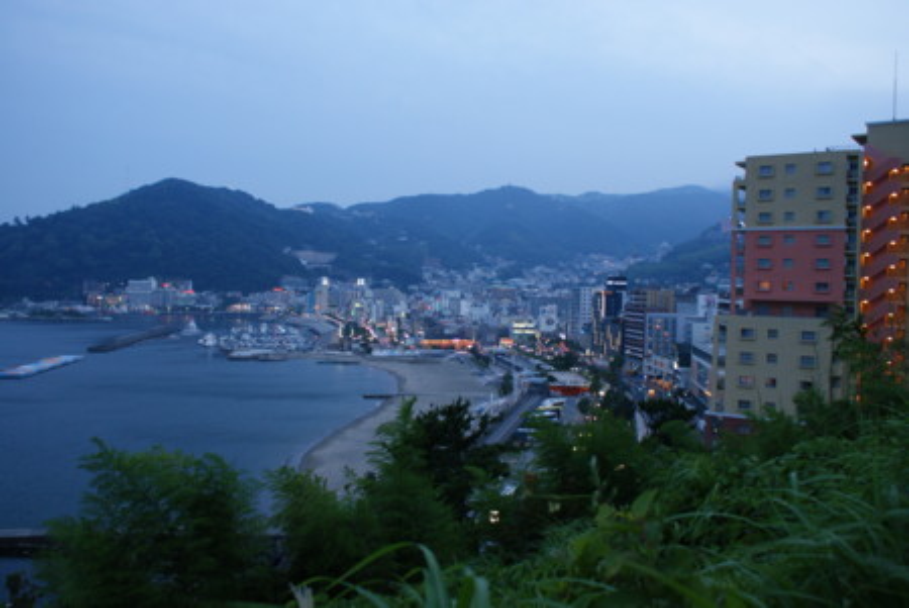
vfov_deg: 43.7
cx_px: 454
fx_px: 758
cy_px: 304
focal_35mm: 30
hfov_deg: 61.9
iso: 400
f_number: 4
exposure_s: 1/20
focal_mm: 20
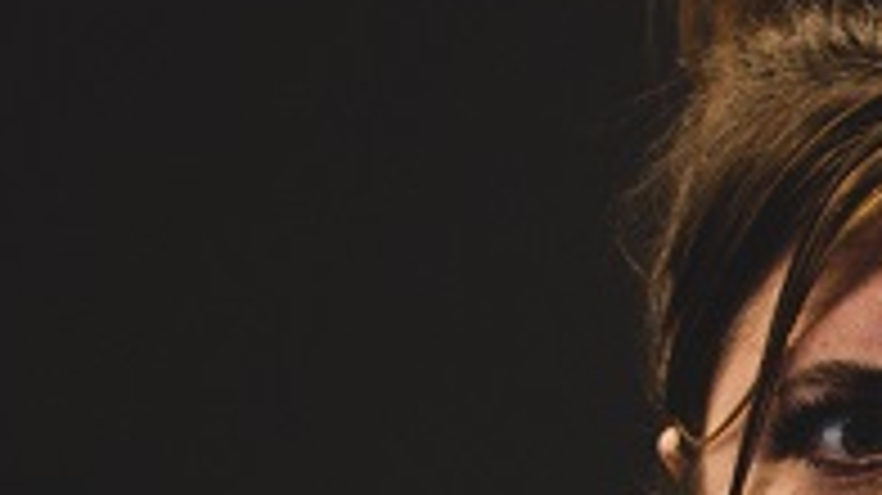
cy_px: 1064
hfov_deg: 3.3
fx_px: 14983
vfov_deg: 1.9
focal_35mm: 641
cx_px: 1678
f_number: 1.8
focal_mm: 75
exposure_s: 1/250
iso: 1000
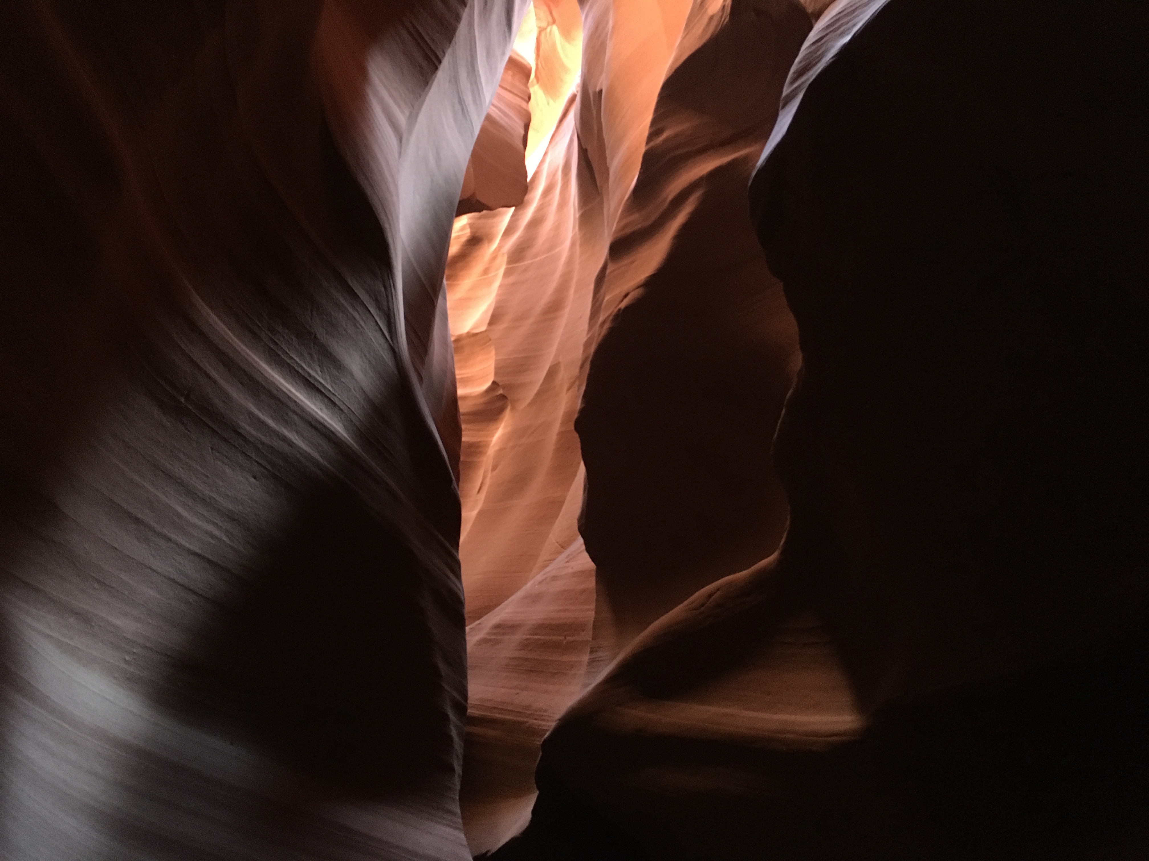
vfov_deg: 48.2
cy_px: 430
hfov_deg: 61.7
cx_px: 574
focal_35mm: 29
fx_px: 963
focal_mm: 4.15
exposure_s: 1/15
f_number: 2.2
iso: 250
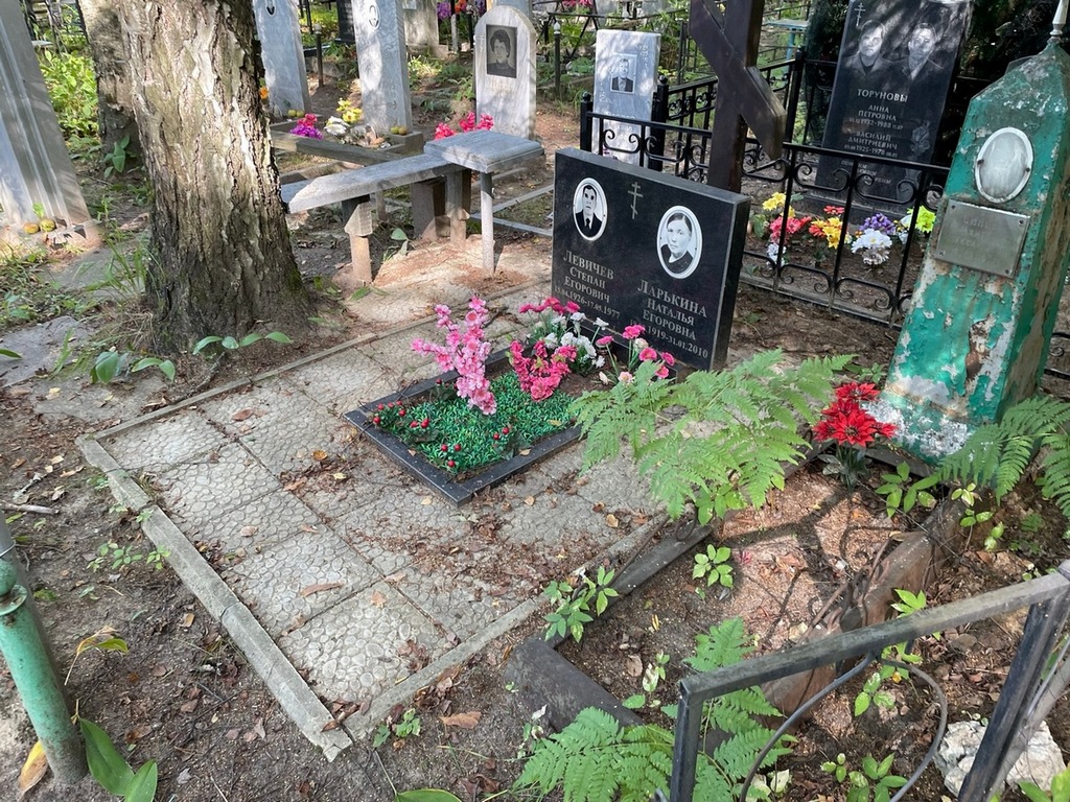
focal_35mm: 26
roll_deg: +1.8
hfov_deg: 67.3
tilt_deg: -24.2
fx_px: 804
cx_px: 535
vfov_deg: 53.1
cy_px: 401
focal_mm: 4.2
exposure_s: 1/121
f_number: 1.6
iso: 80
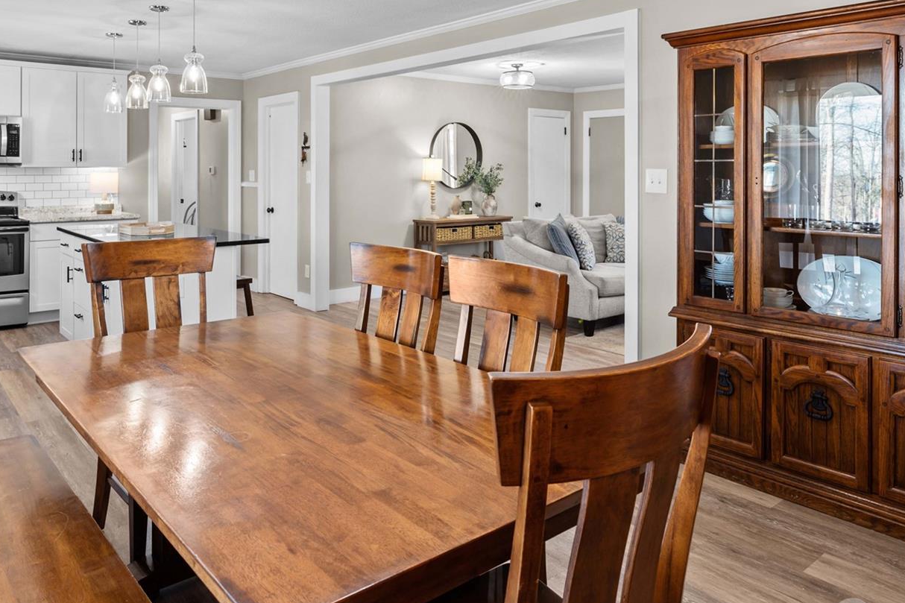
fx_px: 679
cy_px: 181
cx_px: 433
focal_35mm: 27
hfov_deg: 67.4
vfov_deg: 46.8
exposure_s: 1
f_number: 8
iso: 100
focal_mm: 16
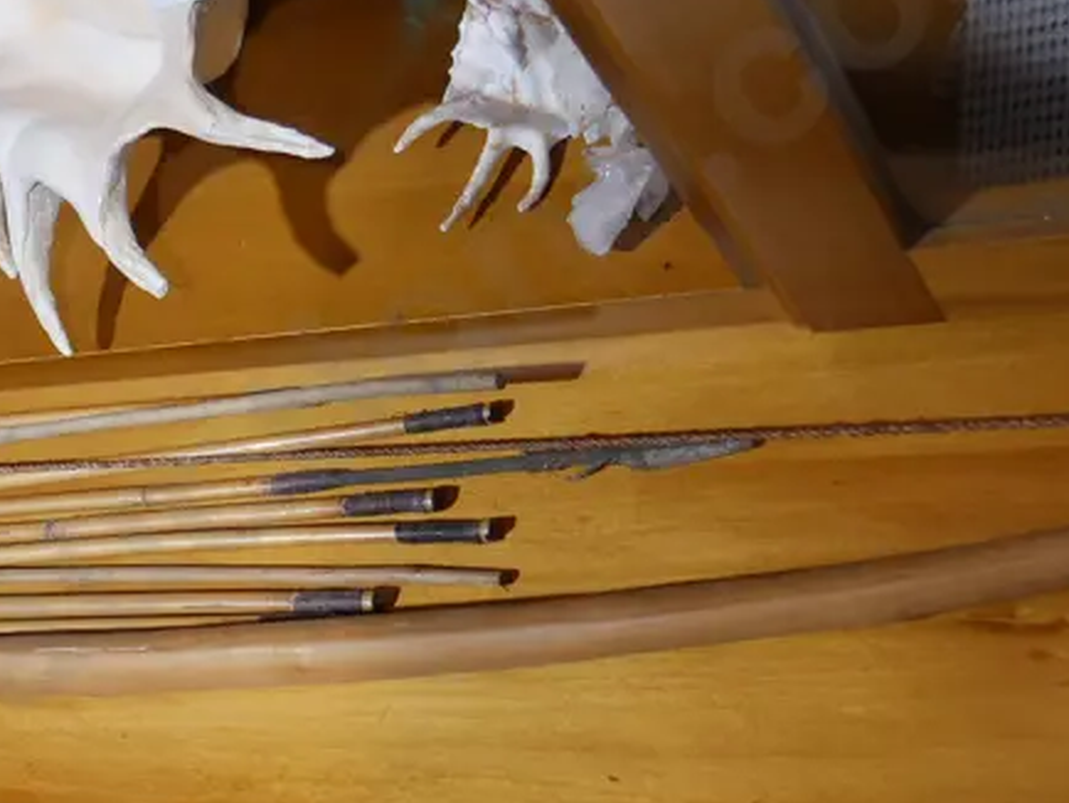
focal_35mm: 66
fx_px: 2039
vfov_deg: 22.2
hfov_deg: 28.4
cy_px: 557
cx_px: 138
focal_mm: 14
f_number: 3.5
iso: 400
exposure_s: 1/60
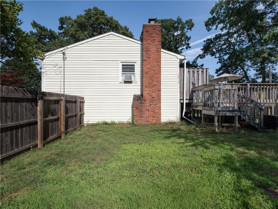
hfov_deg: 94.5
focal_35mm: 16
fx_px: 128
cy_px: 104
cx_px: 139
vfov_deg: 78.1
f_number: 8
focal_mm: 8
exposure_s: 1/1000
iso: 200
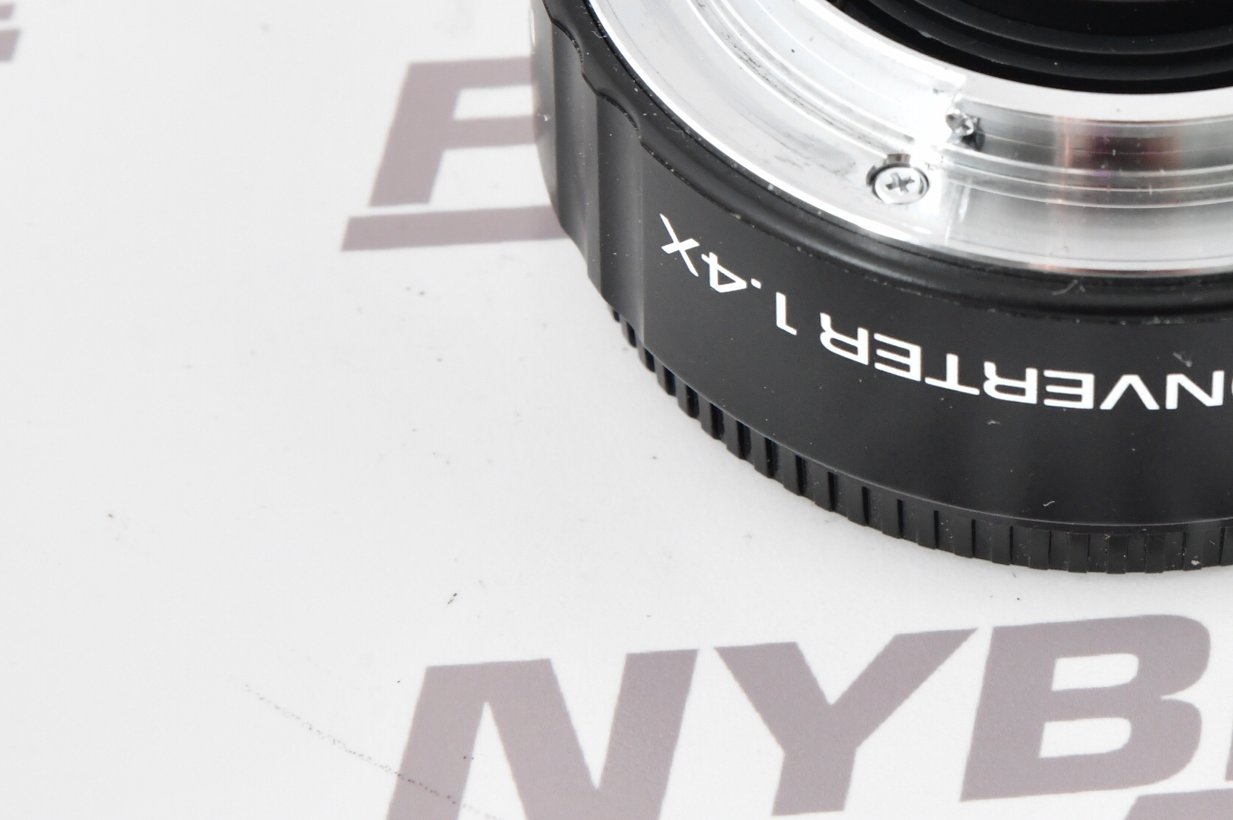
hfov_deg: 8.9
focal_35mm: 231
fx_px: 7905
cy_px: 73
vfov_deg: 5.9
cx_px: 1131
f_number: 13
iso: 1600
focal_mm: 120
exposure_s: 1/160
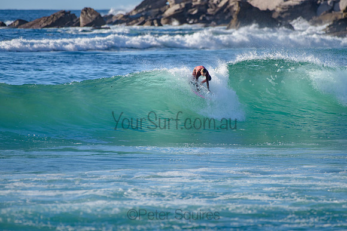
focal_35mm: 613
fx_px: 5913
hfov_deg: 3.4
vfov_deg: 2.2
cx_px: 180
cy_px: 92
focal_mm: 500
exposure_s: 1/2000
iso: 500
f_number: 5.6
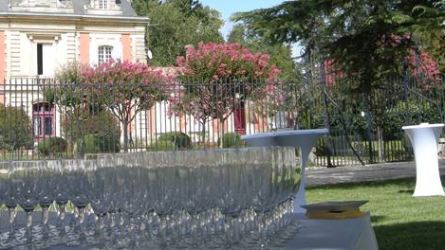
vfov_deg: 18.0
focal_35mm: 65
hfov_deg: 32.1
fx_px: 767
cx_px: 158
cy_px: -10
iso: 64
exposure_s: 1/213
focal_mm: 7.5
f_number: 5.4
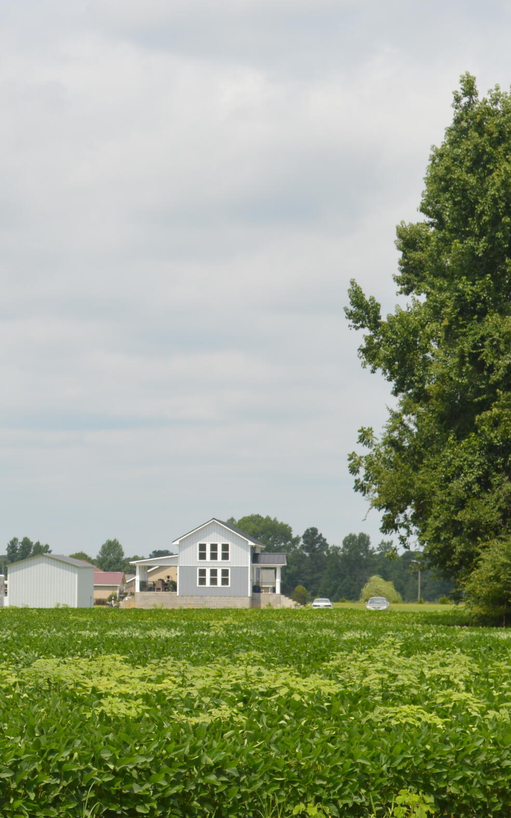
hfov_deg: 9.3
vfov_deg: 14.9
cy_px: 474
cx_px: -3
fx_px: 3119
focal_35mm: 140
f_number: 9
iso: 100
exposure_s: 1/320
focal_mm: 48
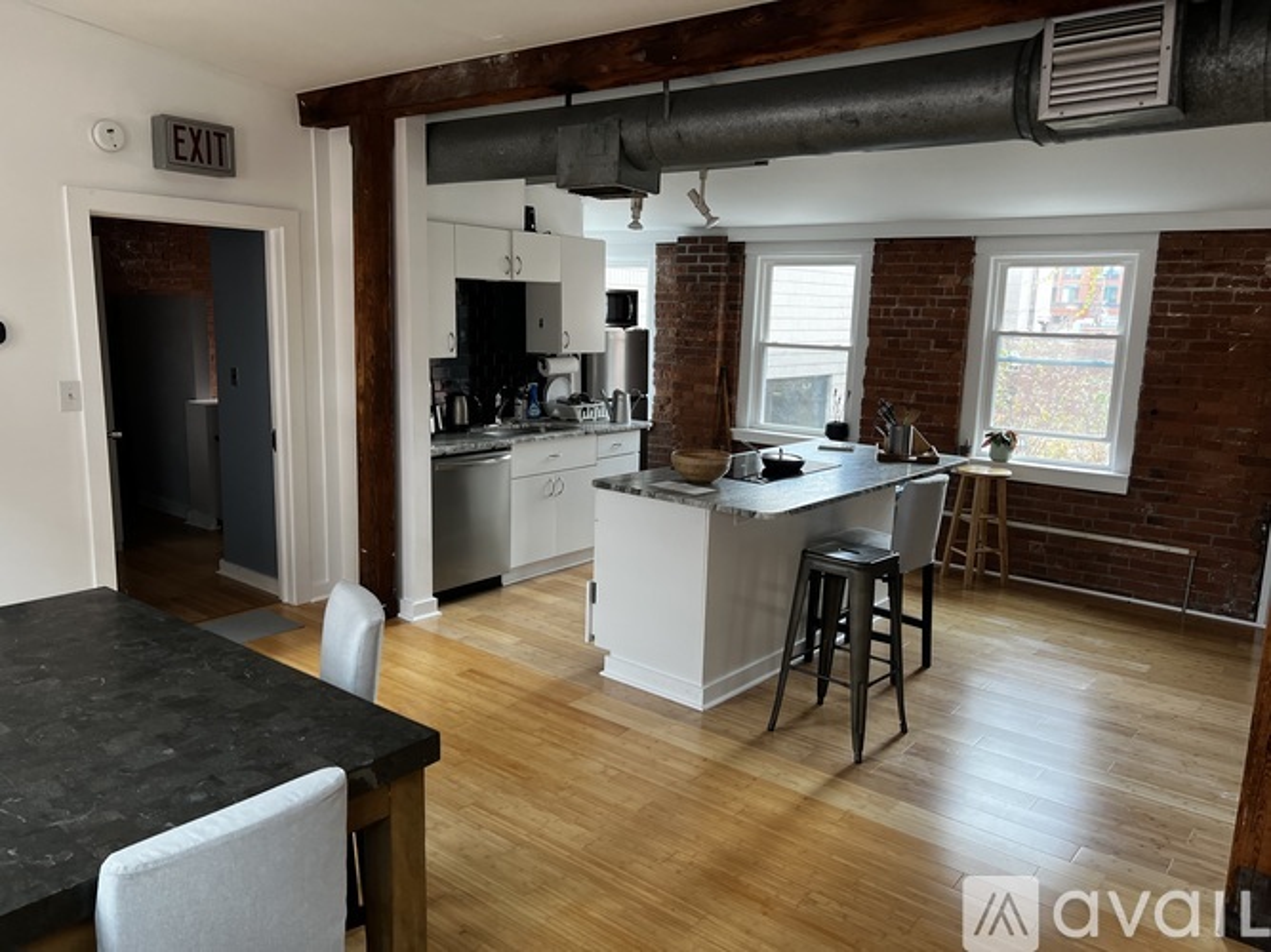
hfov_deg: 67.3
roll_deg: -2.3
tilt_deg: -11.2
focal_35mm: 26
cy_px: 476
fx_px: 954
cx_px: 636
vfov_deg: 53.0
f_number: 1.5
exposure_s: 1/121
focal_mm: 5.7
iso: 125
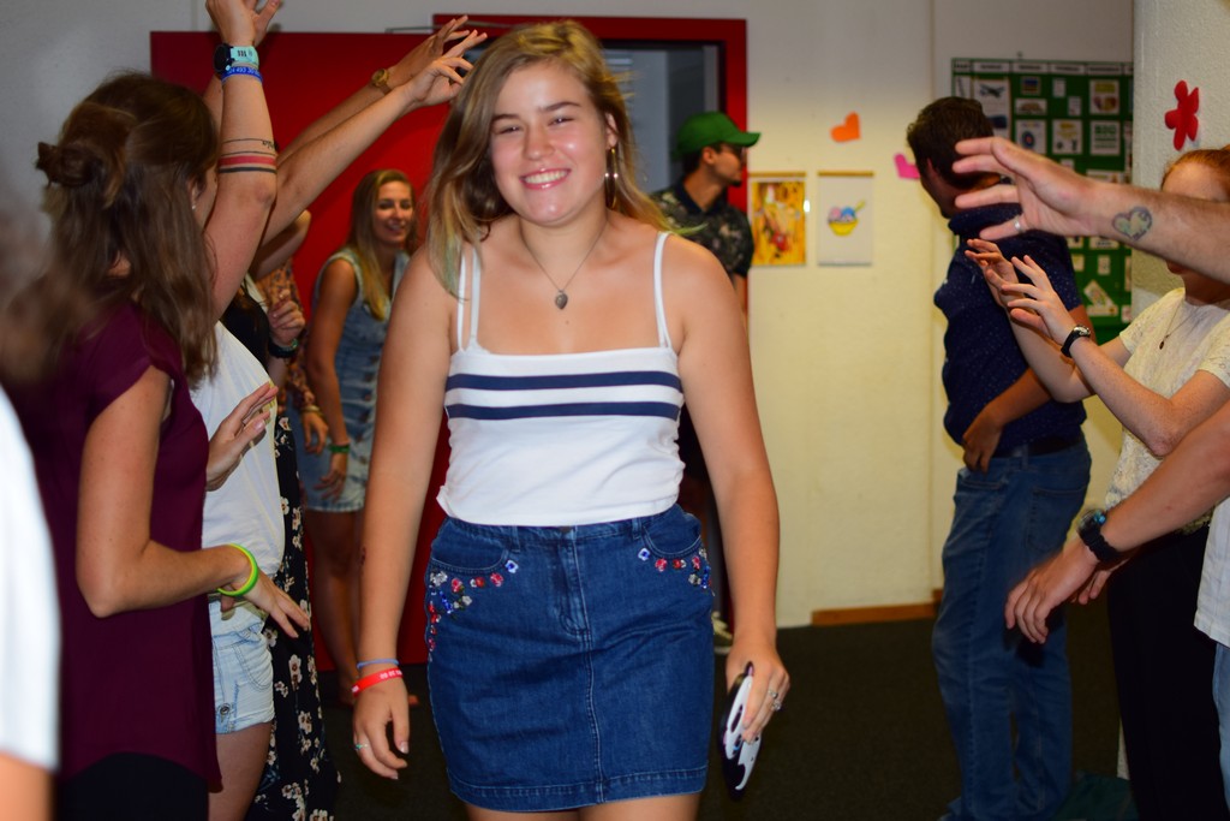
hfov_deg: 37.8
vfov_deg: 25.8
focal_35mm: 52
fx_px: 1794
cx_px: 615
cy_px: 410
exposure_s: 1/200
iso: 400
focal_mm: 35
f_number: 1.8
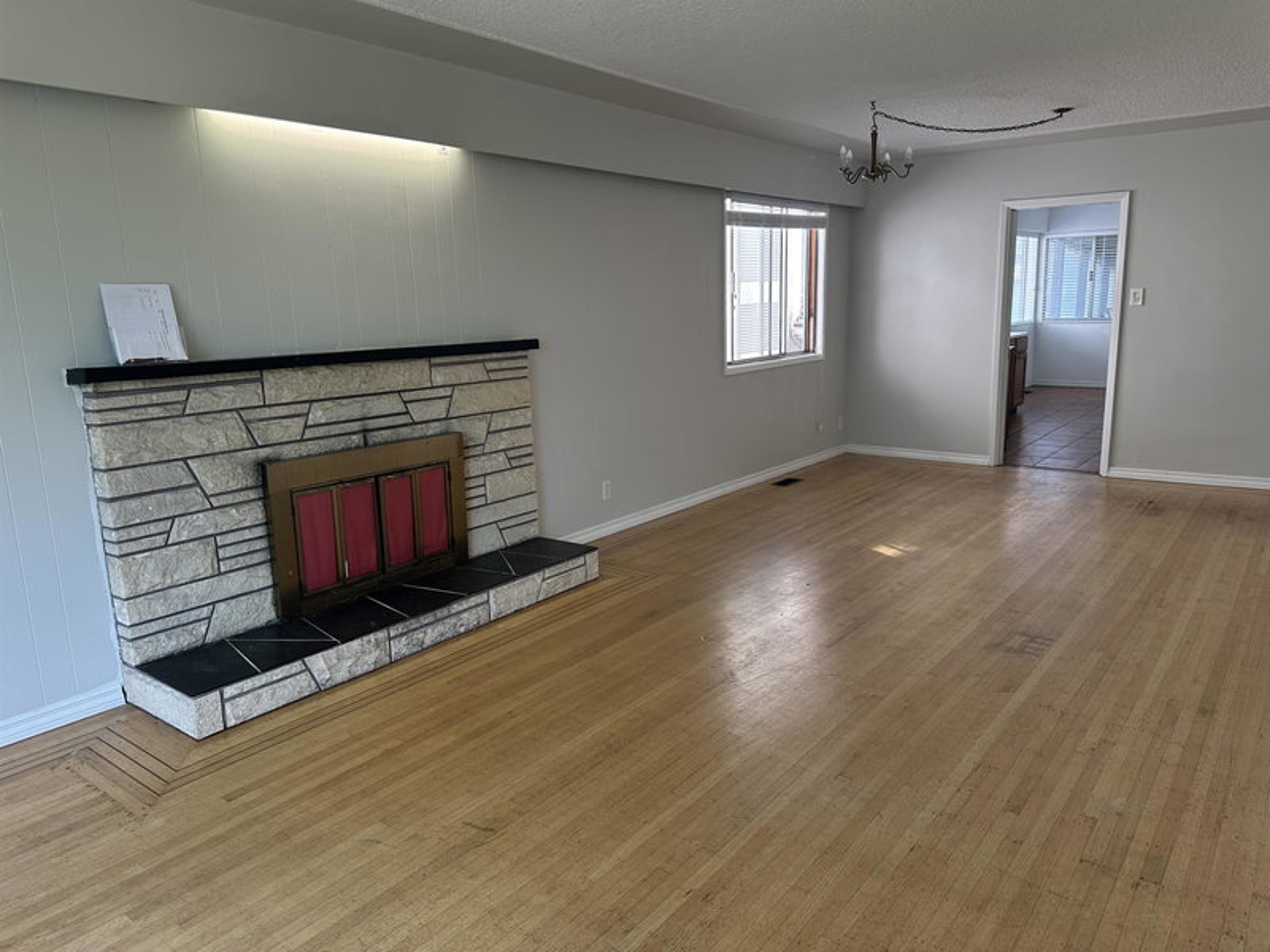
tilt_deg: -9.8
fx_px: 881
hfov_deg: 71.6
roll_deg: +1.8
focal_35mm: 24
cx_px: 635
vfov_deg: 56.8
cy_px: 476
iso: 100
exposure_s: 1/154
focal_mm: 6.86
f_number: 1.78
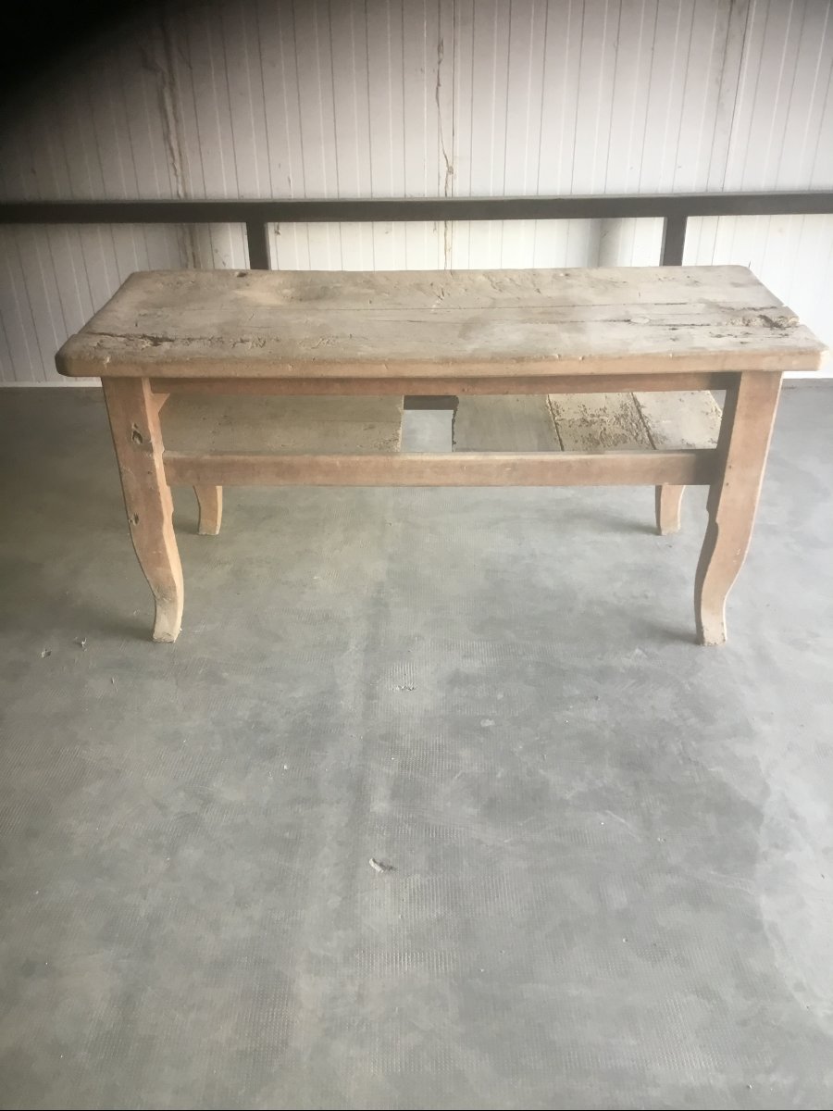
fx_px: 995
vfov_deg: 58.4
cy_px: 556
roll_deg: +0.3
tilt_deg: -29.7
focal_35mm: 31
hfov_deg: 45.4
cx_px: 416
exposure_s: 1/33
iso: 64
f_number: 2.4
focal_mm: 3.3
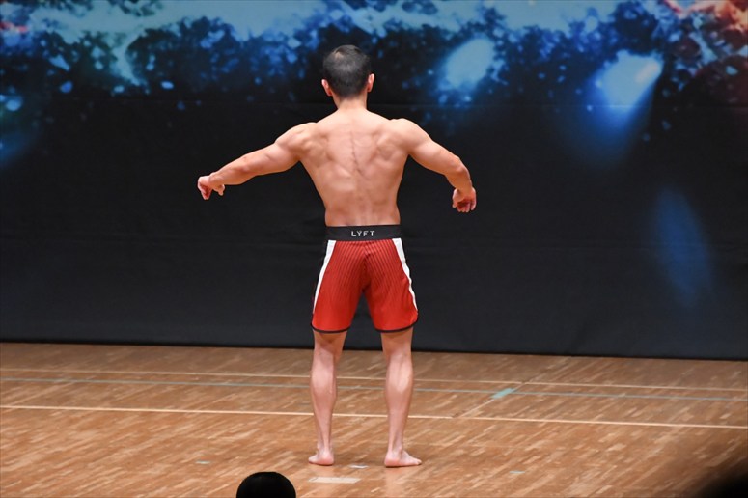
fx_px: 6230
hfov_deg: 6.9
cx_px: 374
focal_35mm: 300
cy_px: 249
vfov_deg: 4.6
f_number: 5.6
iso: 6400
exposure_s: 1/400
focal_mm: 200
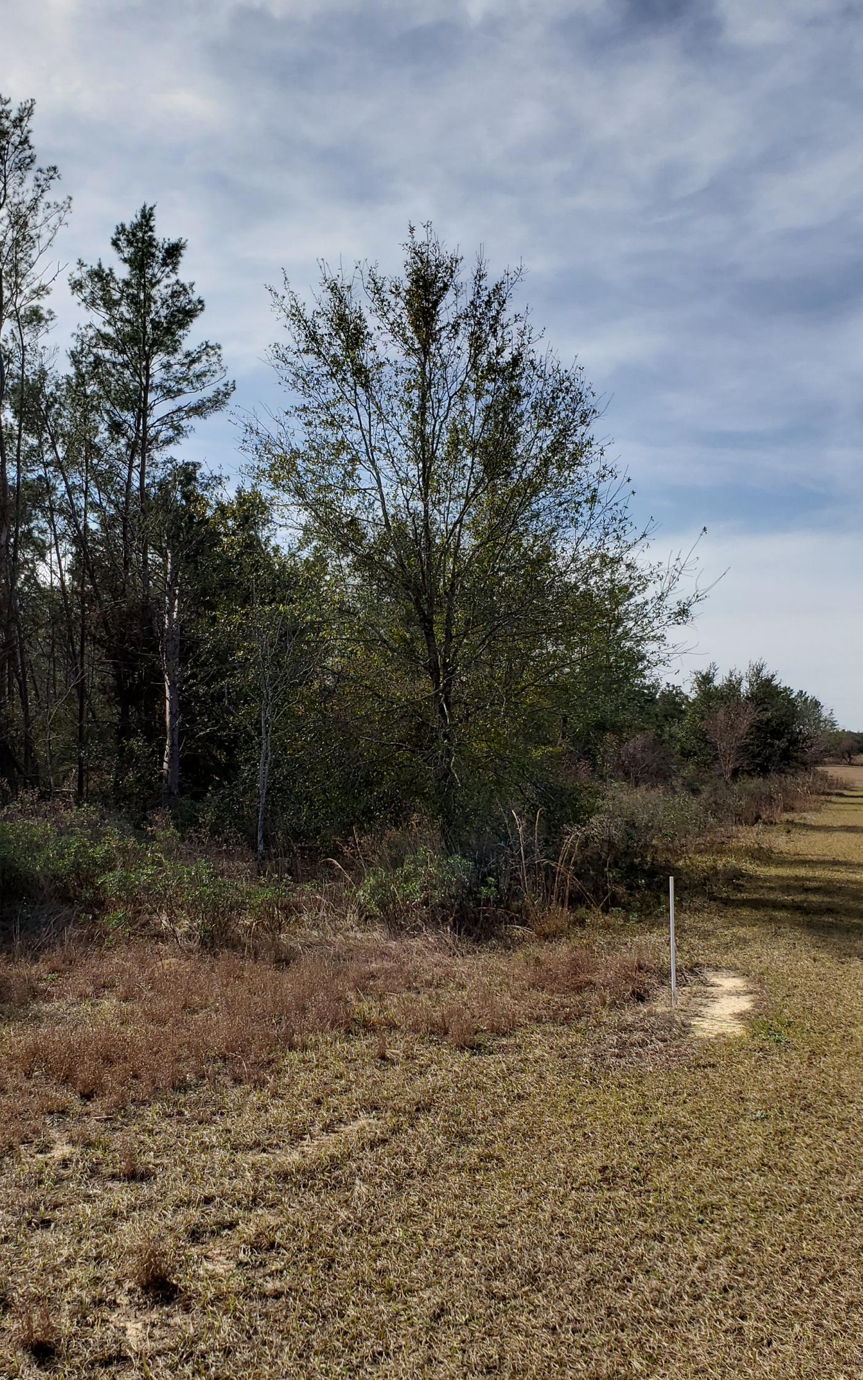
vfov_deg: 52.7
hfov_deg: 34.4
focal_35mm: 37
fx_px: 1392
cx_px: 358
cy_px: 693
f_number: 2.4
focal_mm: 4.3
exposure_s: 1/1994
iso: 50
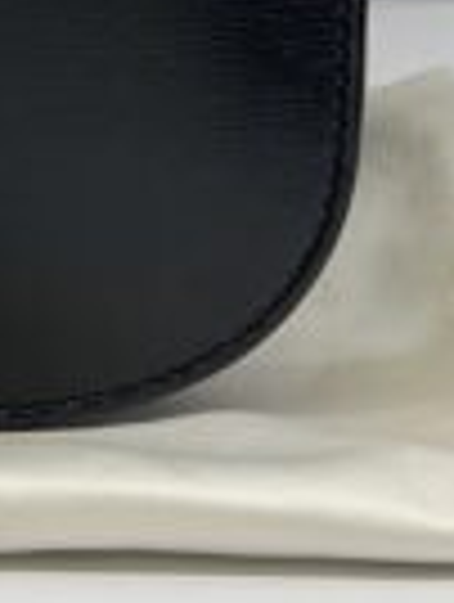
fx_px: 3451
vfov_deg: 9.2
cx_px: -508
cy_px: -706
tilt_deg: -5.2
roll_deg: -0.7
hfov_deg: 7.2
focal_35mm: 198
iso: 32
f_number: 1.5
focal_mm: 5.7
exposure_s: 1/105
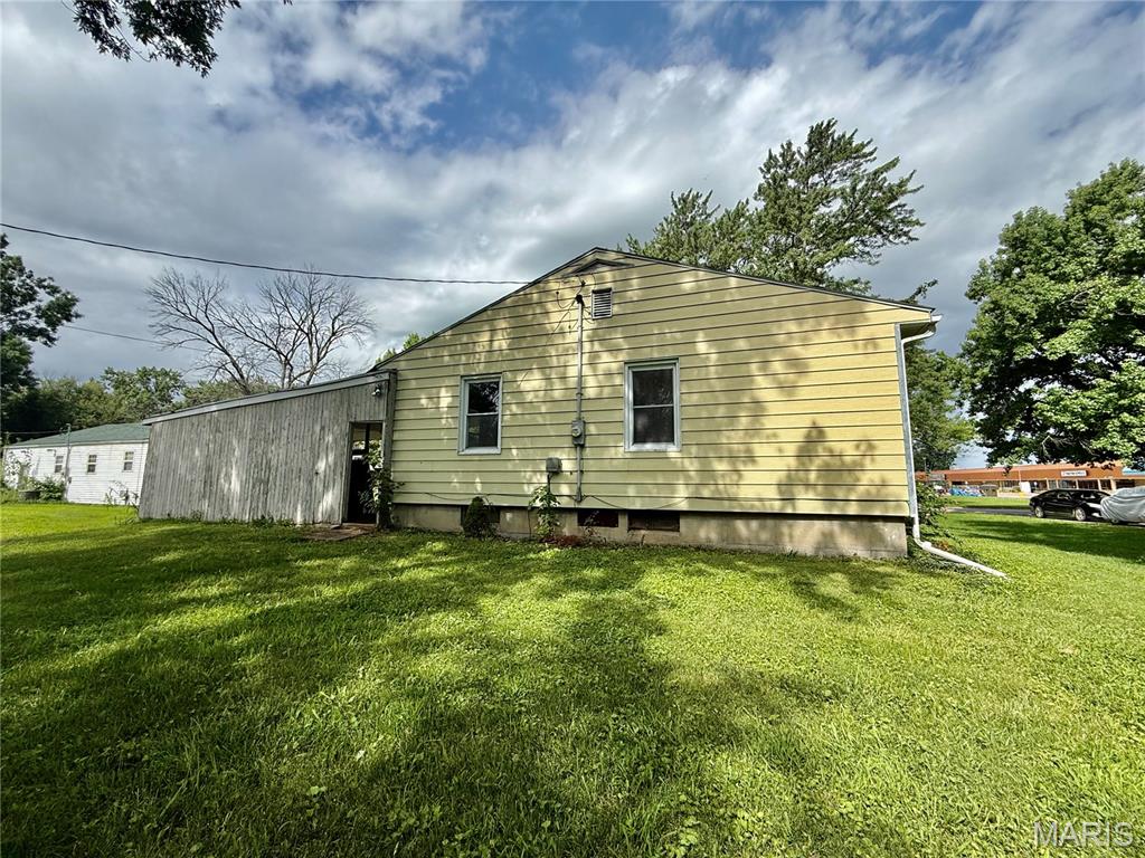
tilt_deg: +7.6
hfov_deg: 102.1
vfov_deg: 85.7
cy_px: 429
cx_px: 572
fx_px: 463
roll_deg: -0.7
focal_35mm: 14
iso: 50
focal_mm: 2.22
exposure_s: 1/1656
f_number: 2.2
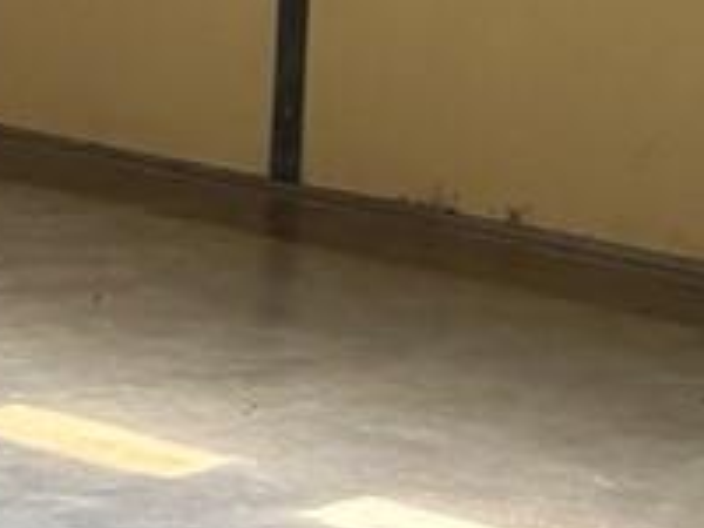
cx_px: -1123
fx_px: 4230
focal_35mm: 208
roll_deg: +1.1
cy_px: 18
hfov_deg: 8.5
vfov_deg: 7.1
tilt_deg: -9.1
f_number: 1.6
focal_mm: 5.96
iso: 250
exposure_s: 1/120
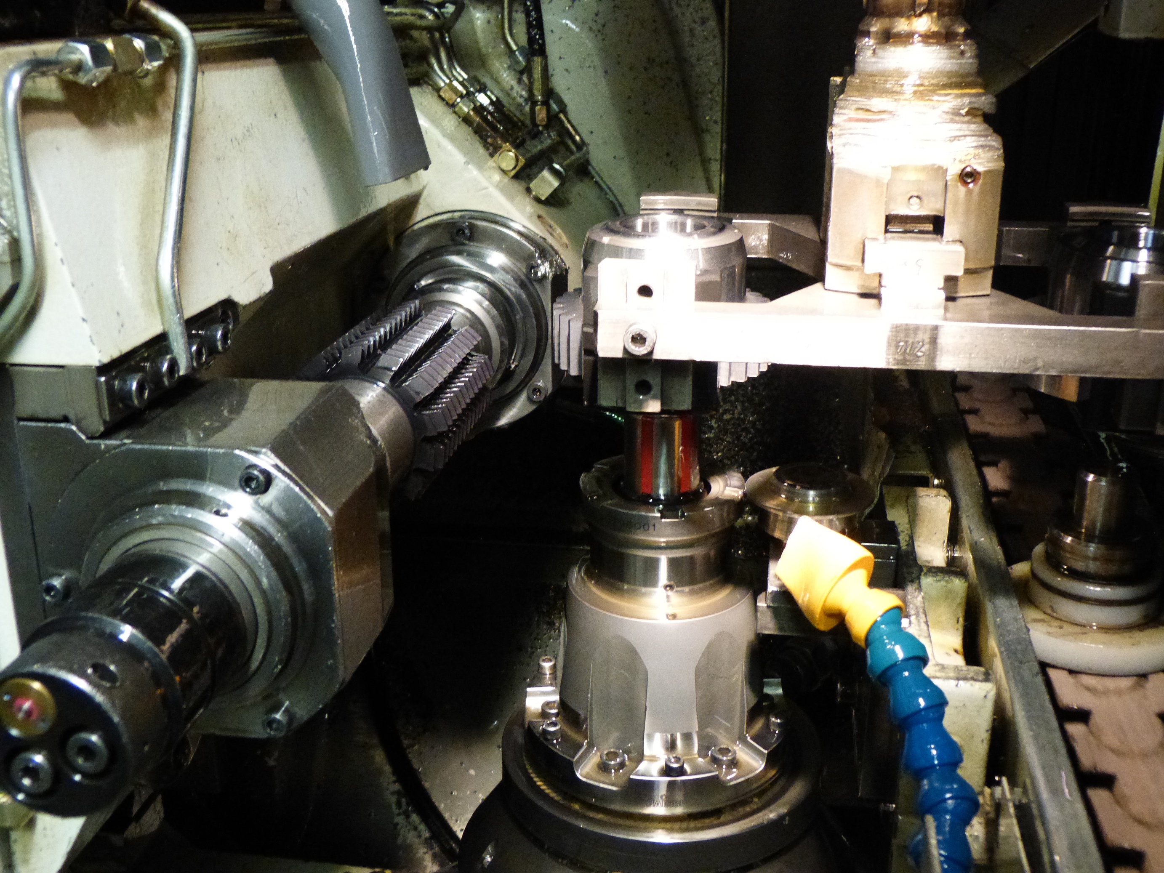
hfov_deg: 46.8
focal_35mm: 40
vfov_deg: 36.0
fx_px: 1345
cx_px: 582
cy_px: 436
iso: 800
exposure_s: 1/25
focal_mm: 7
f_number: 3.1
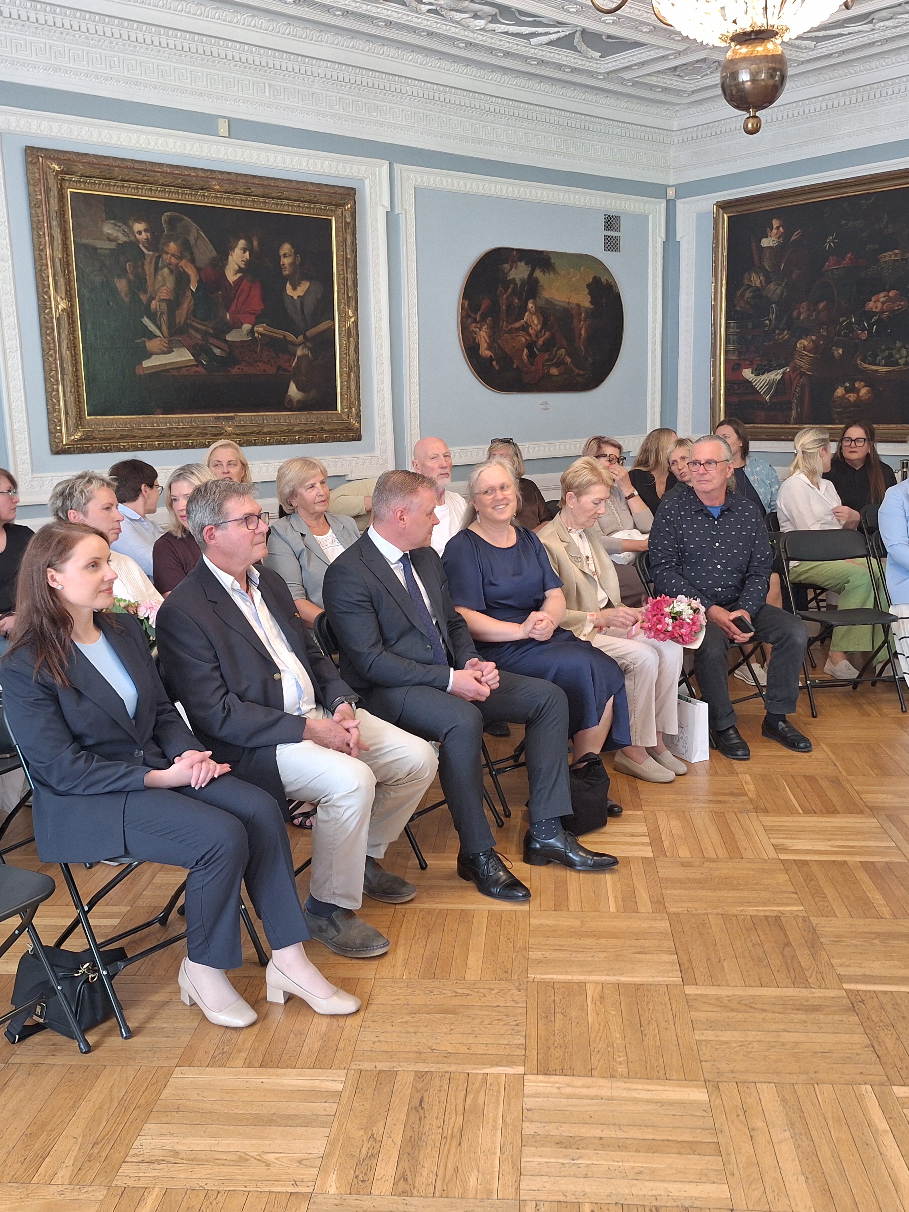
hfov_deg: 45.4
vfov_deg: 58.4
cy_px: 603
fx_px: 1085
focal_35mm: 31
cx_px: 461
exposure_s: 1/33
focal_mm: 5.54
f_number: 1.8
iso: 250
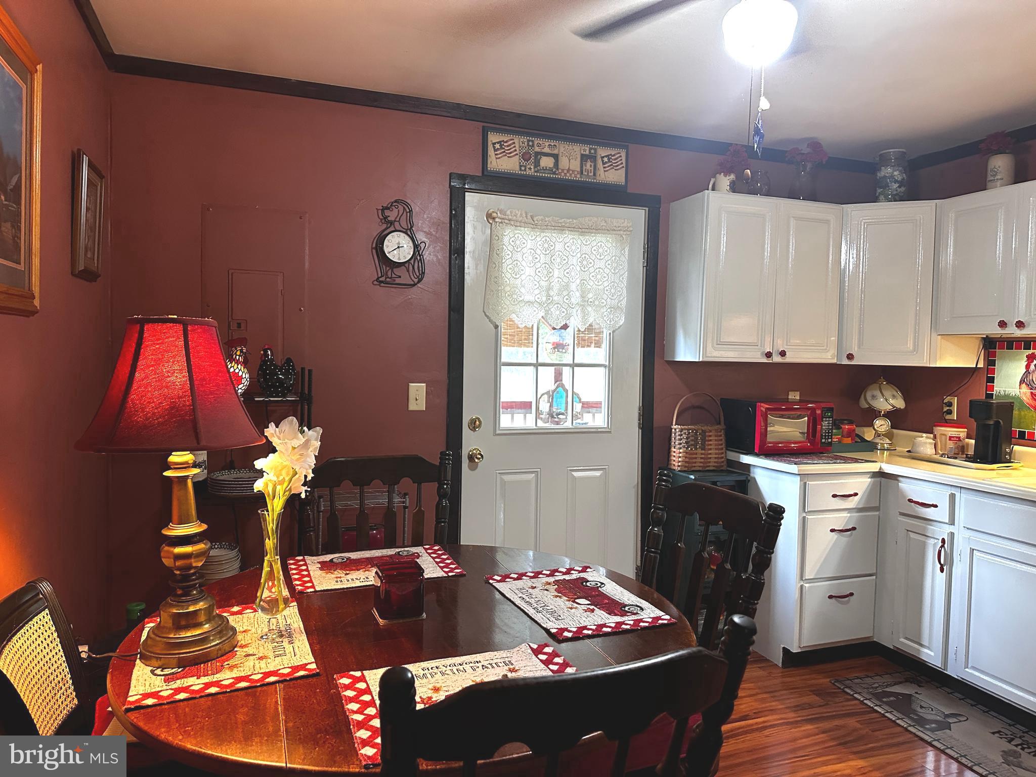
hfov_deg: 71.6
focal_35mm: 24
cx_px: 518
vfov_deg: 56.8
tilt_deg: -2.6
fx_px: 718
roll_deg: -1.3
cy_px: 388
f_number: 1.78
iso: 640
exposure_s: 1/60
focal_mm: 6.86
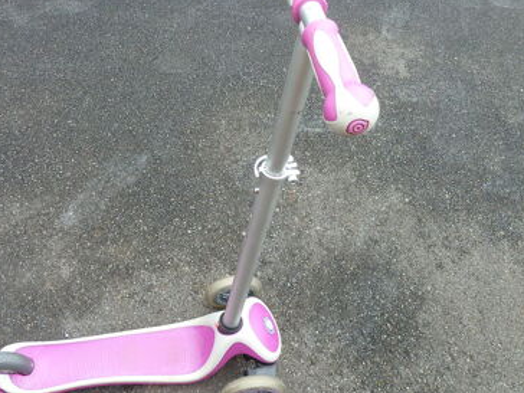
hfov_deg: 55.0
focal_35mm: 33
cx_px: 214
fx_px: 500
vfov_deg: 42.9
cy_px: 184
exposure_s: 1/60
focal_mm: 4.1
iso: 80
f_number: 3.3
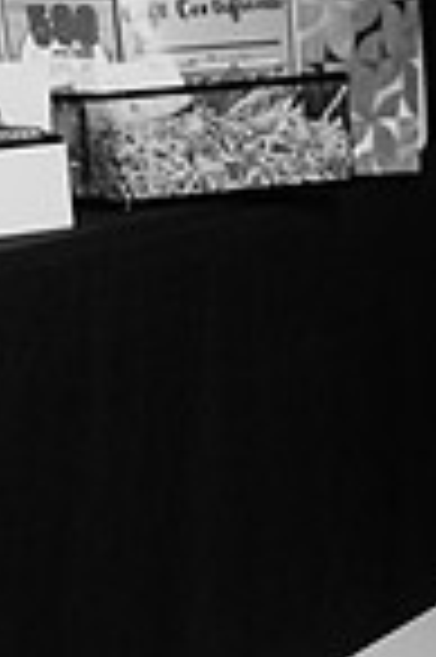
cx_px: -818
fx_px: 2094
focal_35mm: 115
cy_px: 22
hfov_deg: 9.6
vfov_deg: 17.5
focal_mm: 29
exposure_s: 1/200
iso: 640
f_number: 2.8
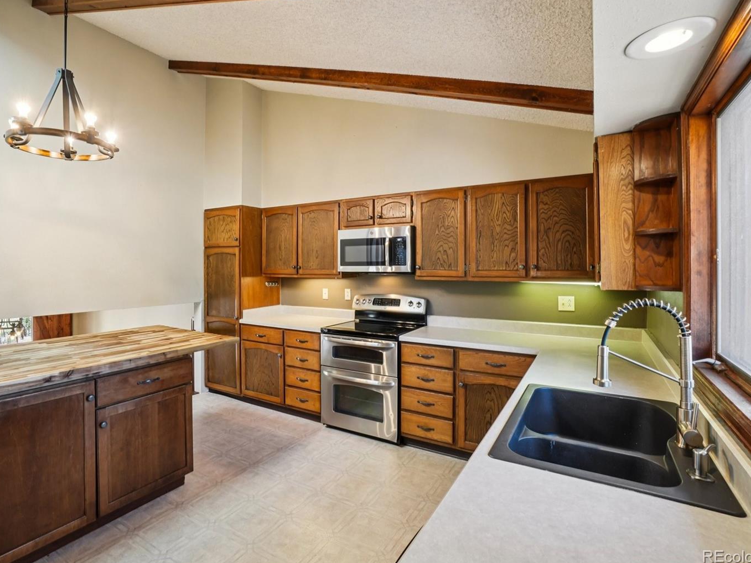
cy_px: 273
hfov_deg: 90.9
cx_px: 349
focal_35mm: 17
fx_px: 369
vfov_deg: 74.7
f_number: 8
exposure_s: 1/8
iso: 400
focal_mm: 10
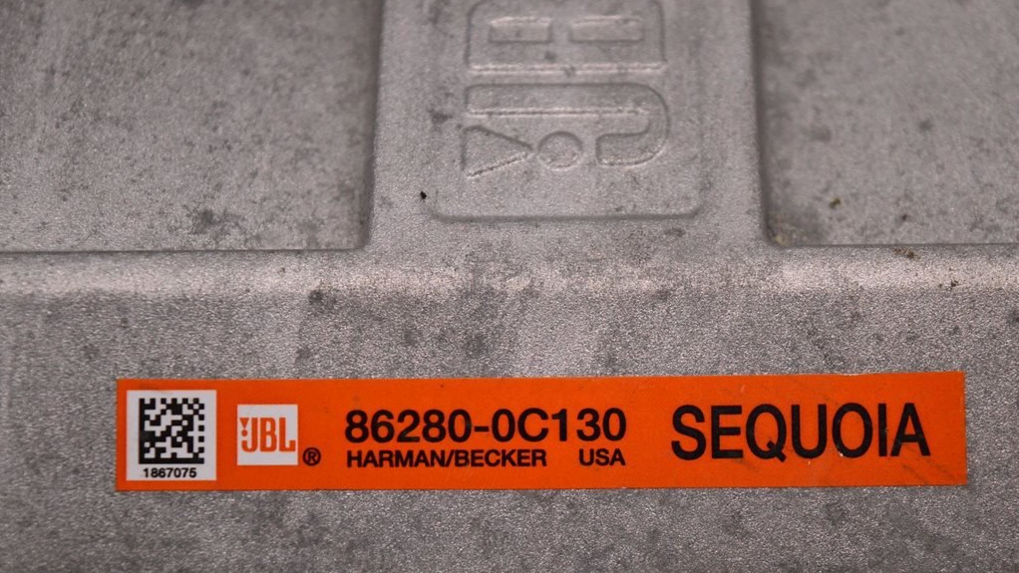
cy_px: 314
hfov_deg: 24.6
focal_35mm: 87
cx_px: 510
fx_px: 2338
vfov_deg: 14.0
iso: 3200
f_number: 5.6
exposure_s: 1/400
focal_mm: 55
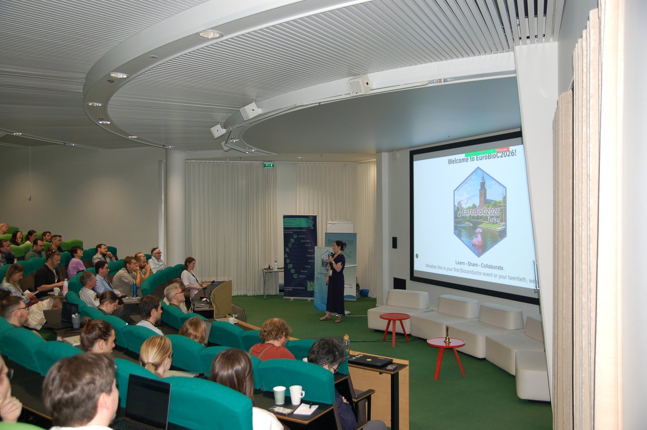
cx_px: 324
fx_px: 539
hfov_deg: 62.0
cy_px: 215
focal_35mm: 30
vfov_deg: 43.5
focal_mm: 20
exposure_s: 1/60
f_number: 2.8
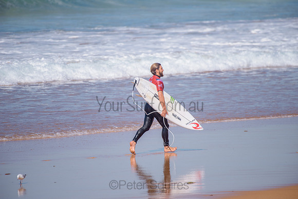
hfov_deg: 4.1
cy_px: 100
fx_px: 4140
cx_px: 149
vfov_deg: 2.8
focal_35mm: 500
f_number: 5.6
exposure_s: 1/2000
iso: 160
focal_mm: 500
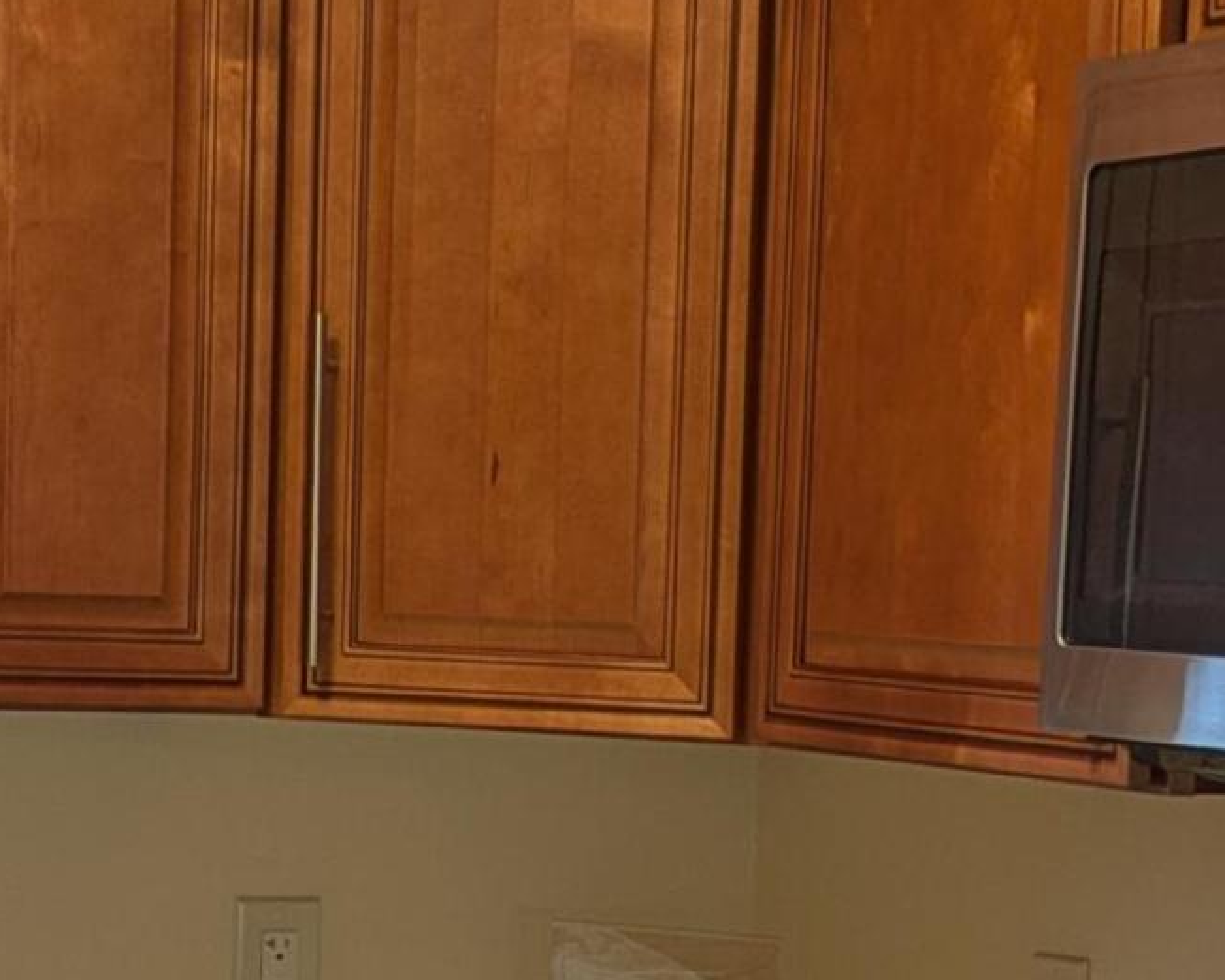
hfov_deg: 17.8
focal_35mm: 108
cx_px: 591
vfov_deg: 14.1
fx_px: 3916
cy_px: 908
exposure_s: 1/120
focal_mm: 5.43
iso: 61
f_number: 1.89
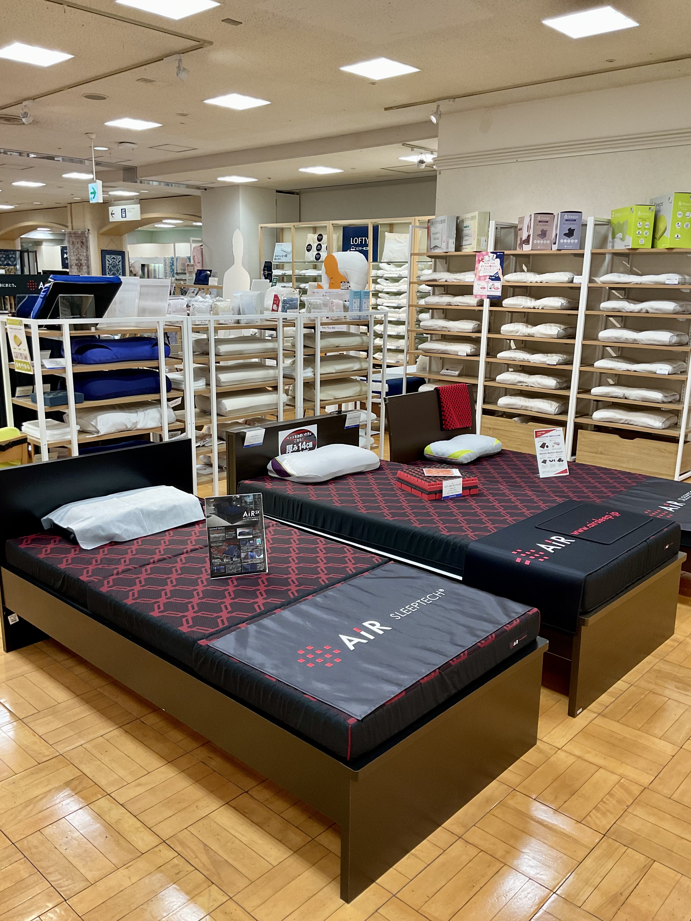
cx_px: 346
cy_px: 460
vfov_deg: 61.7
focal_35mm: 29
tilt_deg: -12.9
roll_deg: +0.2
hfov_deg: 48.2
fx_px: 772
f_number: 1.8
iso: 64
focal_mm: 3
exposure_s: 1/100
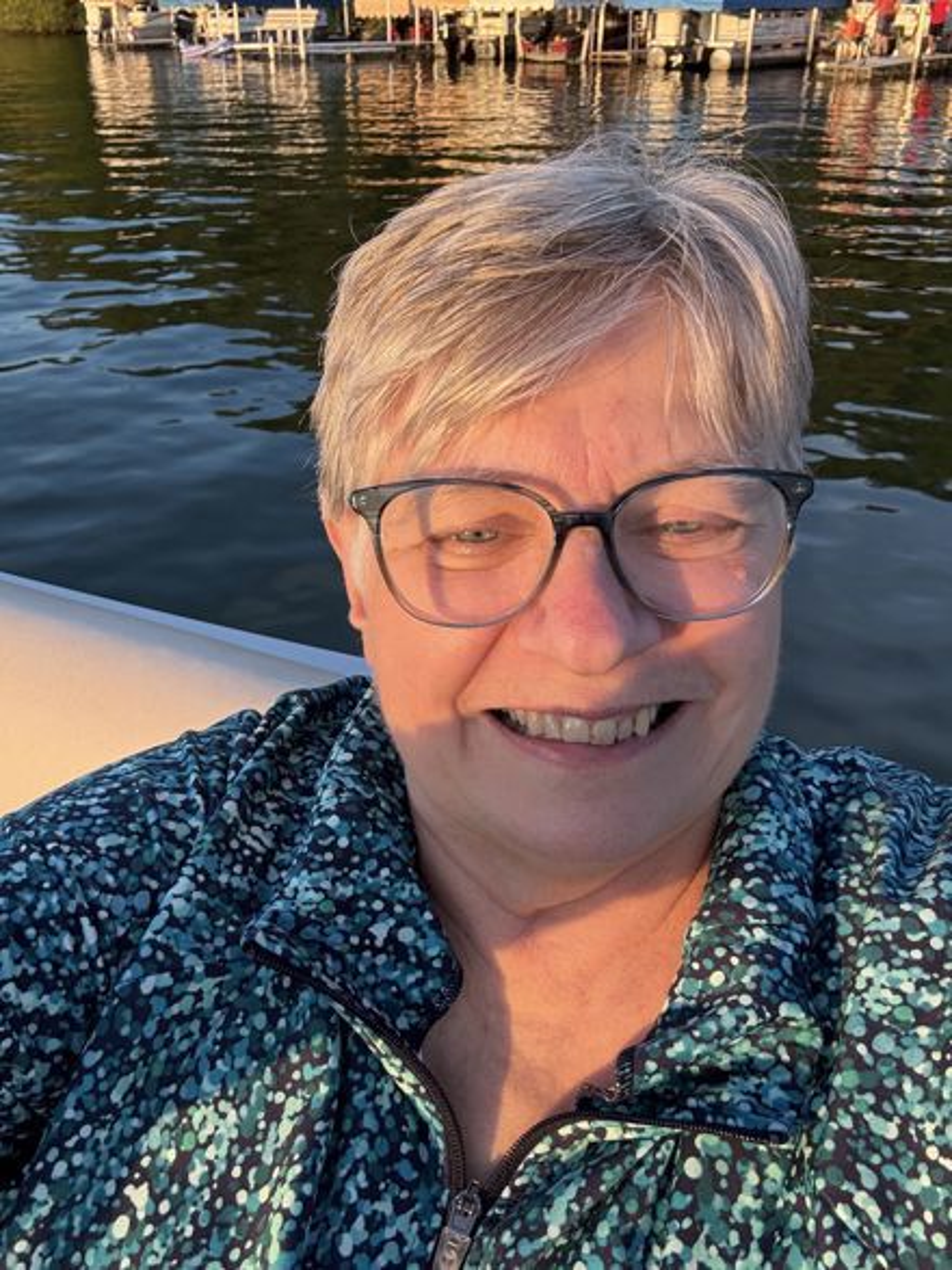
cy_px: 635
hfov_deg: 46.8
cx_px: 476
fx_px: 1100
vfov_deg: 60.0
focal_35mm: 30
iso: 25
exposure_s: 1/192
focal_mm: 2.69
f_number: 1.9
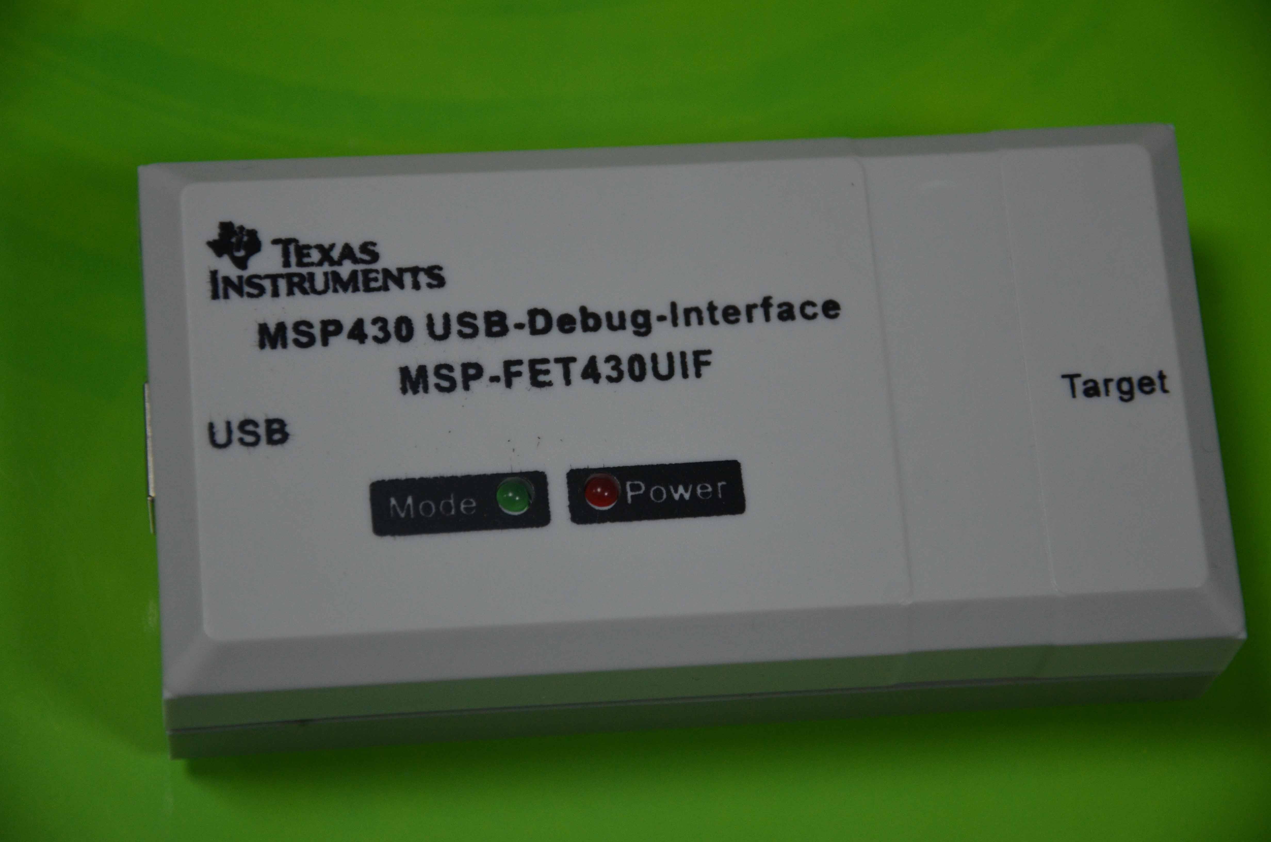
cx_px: 636
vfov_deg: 9.3
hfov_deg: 14.0
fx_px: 5179
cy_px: 421
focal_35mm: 147
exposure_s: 1/50
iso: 800
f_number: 5.6
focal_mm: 98
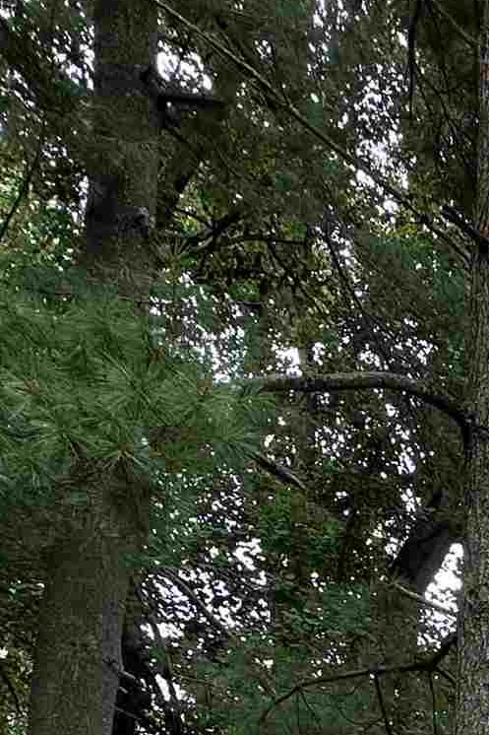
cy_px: 1104
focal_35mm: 60
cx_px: 842
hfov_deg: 18.4
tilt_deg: +3.1
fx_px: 1223
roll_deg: +0.4
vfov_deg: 25.3
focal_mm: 2.22
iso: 40
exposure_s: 1/168
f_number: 2.2
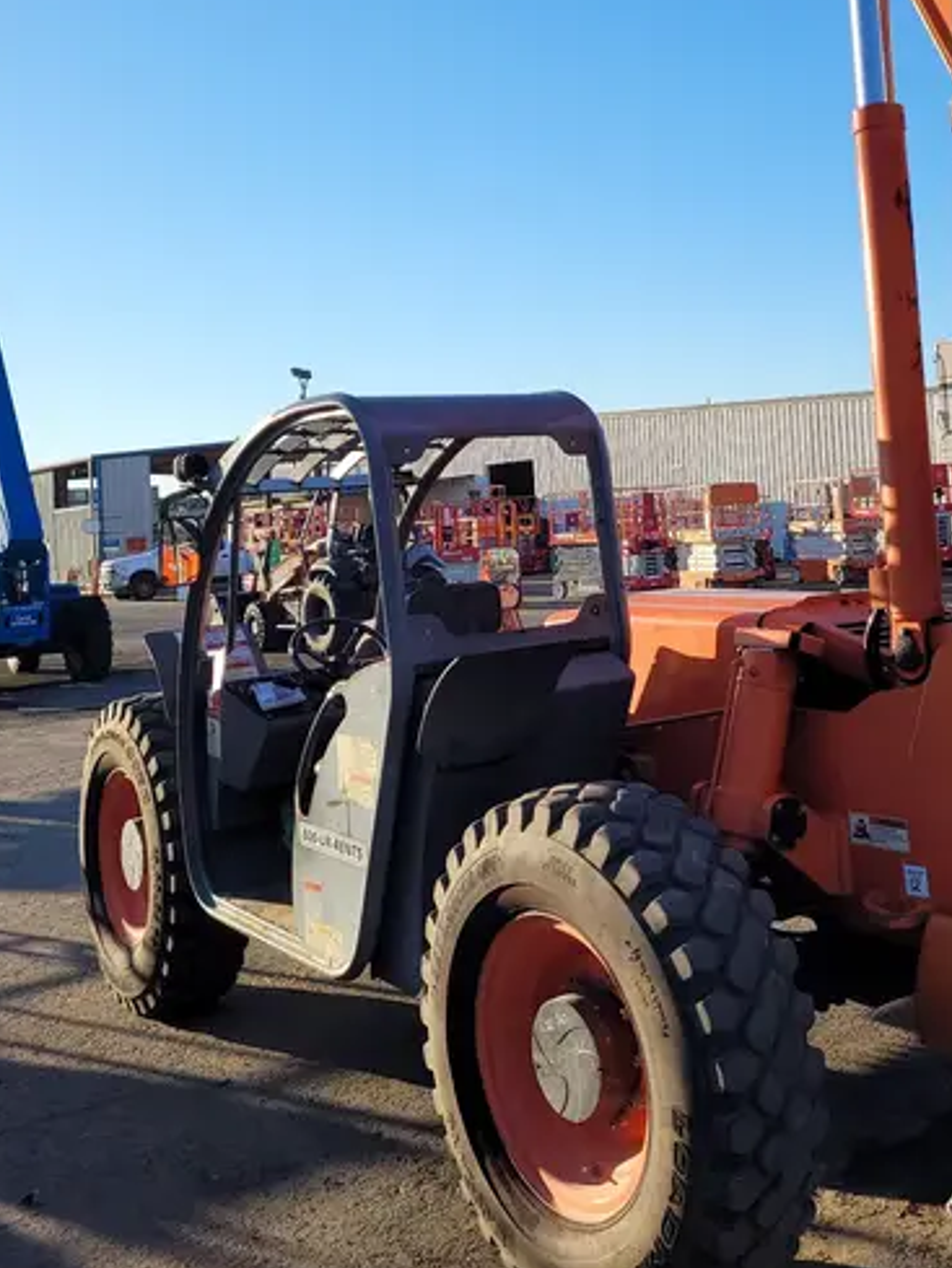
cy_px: 432
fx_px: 1429
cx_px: 690
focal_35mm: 39
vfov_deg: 47.1
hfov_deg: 36.2
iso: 40
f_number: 1.8
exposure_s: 1/1269
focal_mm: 5.4
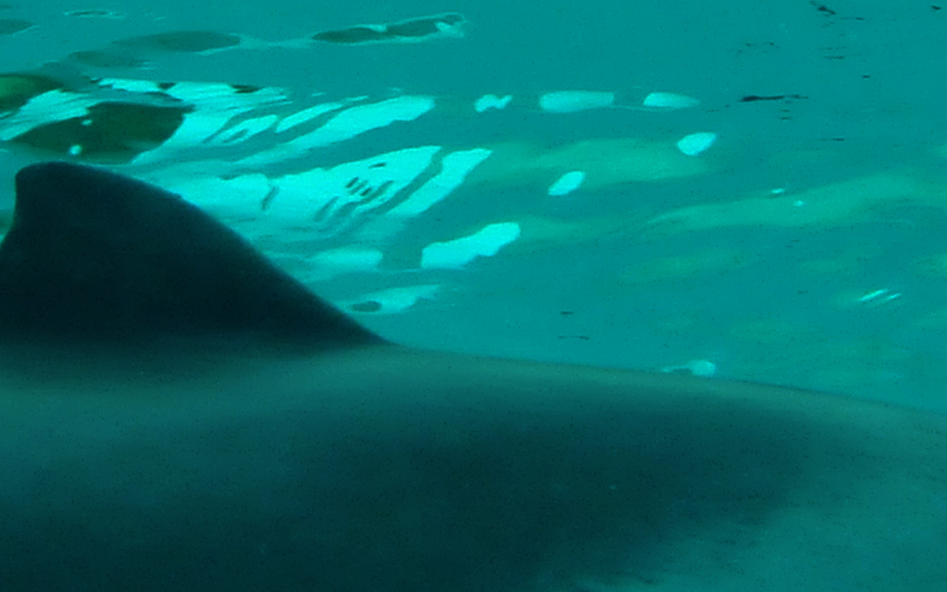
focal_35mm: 175
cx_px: 358
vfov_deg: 7.5
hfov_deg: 12.0
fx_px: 4516
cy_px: 304
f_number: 8
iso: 800
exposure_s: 1/250
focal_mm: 32
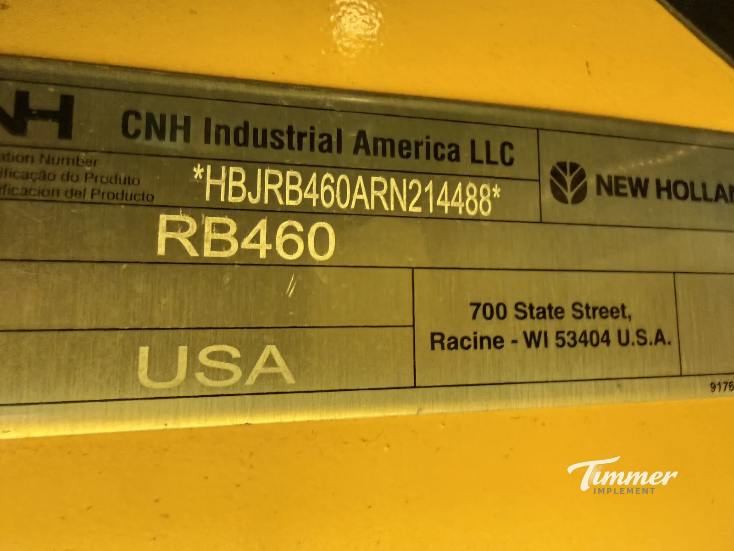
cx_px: 367
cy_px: 276
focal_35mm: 24
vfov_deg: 56.8
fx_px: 509
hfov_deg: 71.6
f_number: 2.2
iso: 500
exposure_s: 1/60
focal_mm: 2.22
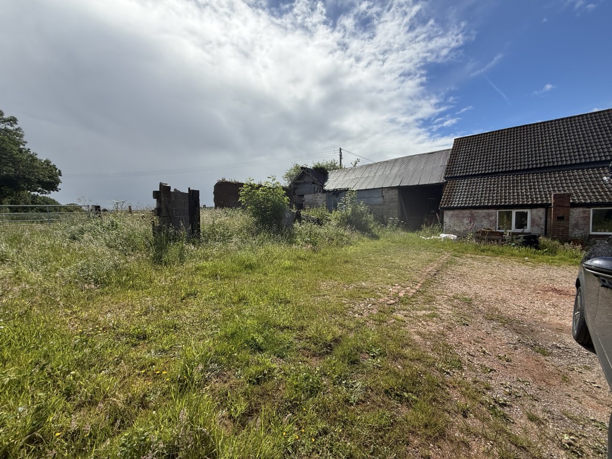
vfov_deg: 85.7
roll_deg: +0.8
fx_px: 248
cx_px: 306
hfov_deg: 102.1
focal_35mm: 14
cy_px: 230
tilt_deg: -3.2
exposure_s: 1/2717
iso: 64
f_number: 2.2
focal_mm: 2.22
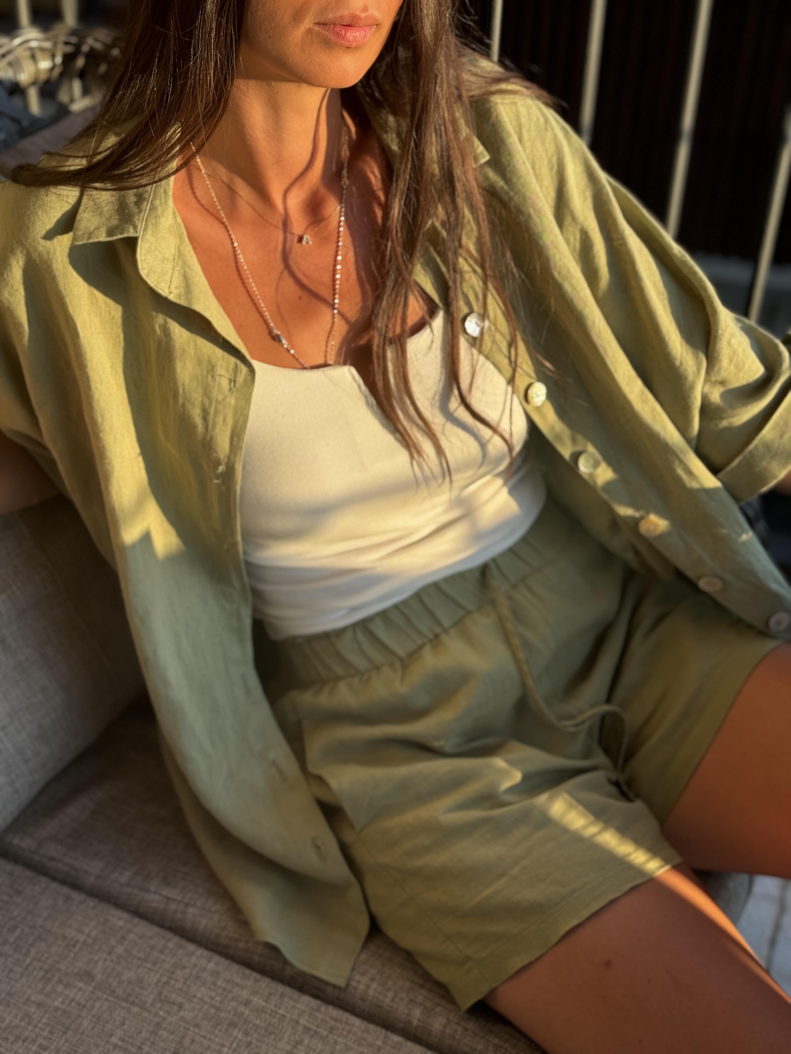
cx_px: 396
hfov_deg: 30.3
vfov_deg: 39.7
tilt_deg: -34.7
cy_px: 527
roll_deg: -3.1
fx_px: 1462
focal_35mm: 48
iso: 64
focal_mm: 6.76
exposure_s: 1/865
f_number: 1.78
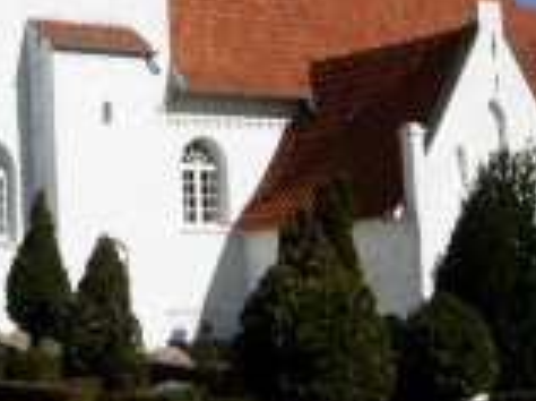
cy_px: -36
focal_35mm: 97
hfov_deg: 20.2
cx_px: 314
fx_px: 1500
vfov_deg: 14.8
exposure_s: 1/373
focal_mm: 7.5
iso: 50
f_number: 7.6
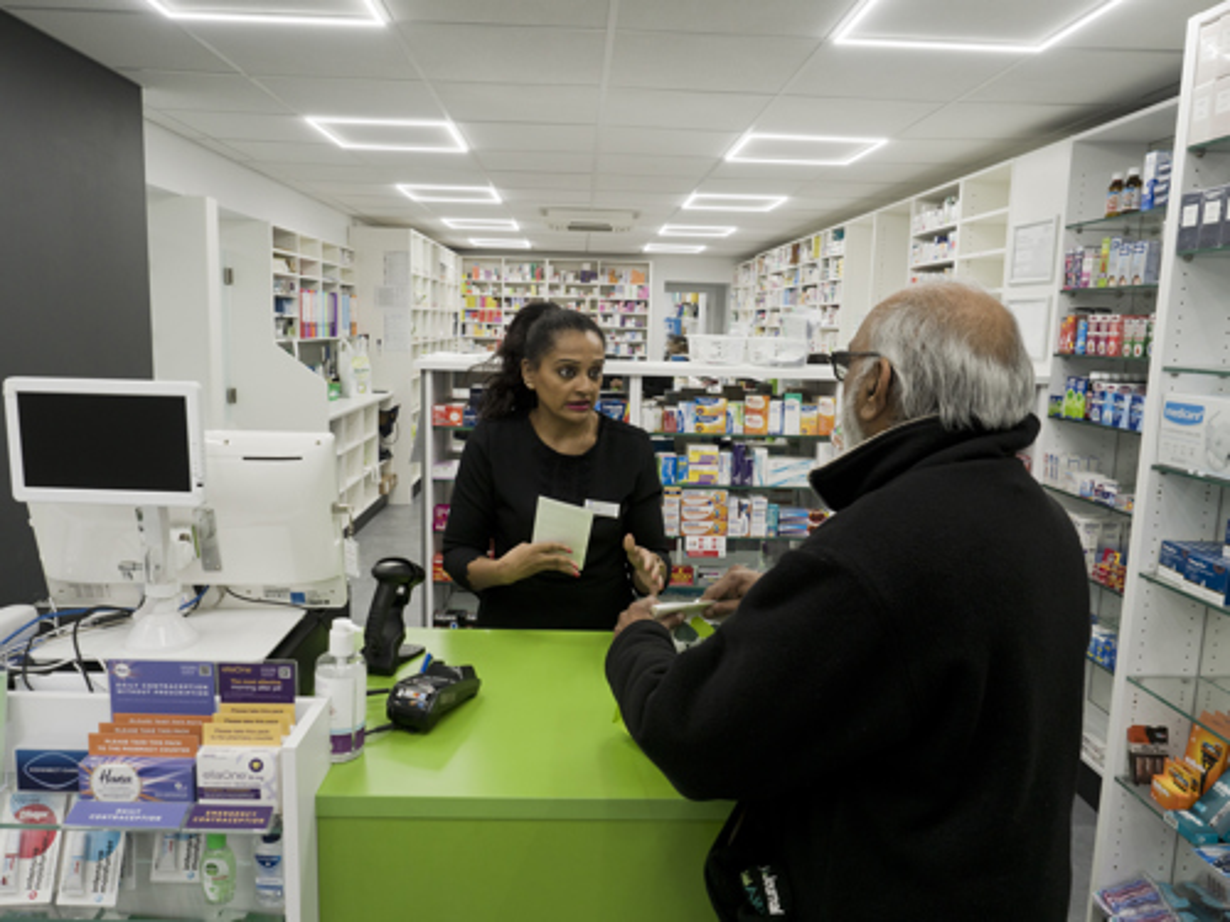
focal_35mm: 24
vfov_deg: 56.8
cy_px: 461
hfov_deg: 71.6
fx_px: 853
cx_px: 615
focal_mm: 12
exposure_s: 1/125
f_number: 4.5
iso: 400
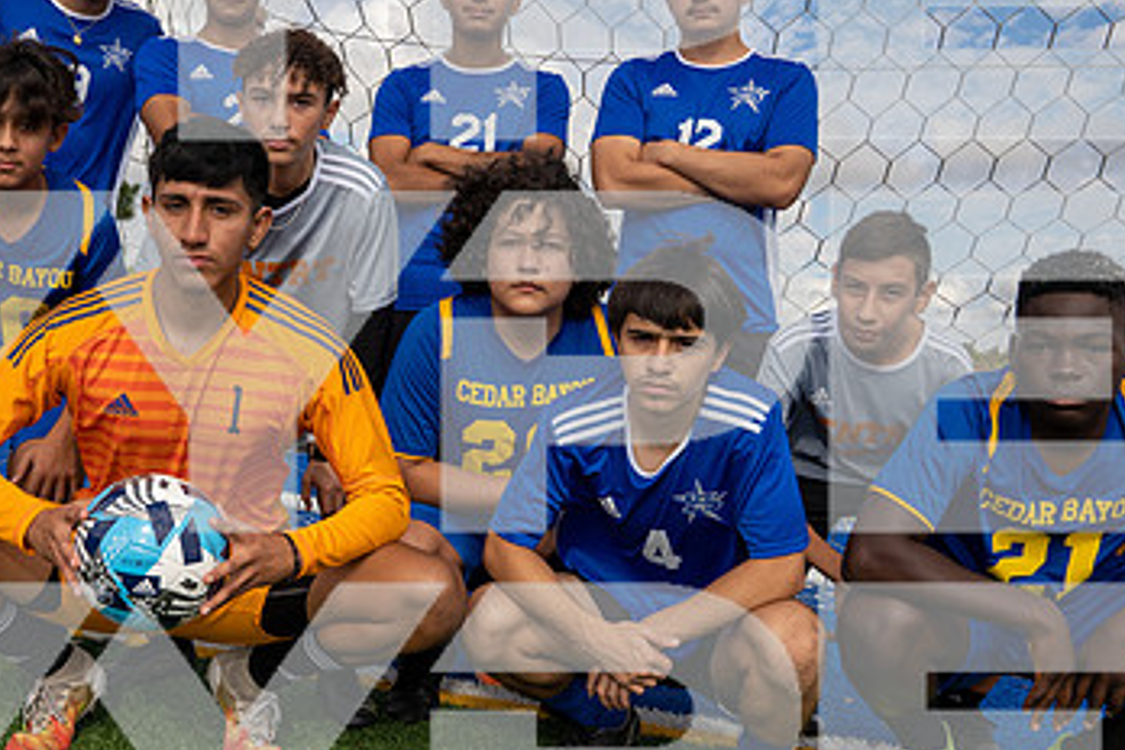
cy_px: 364
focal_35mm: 40
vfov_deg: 33.4
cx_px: 378
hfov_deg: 47.7
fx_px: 1250
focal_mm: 24
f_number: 8
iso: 100
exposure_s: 1/250
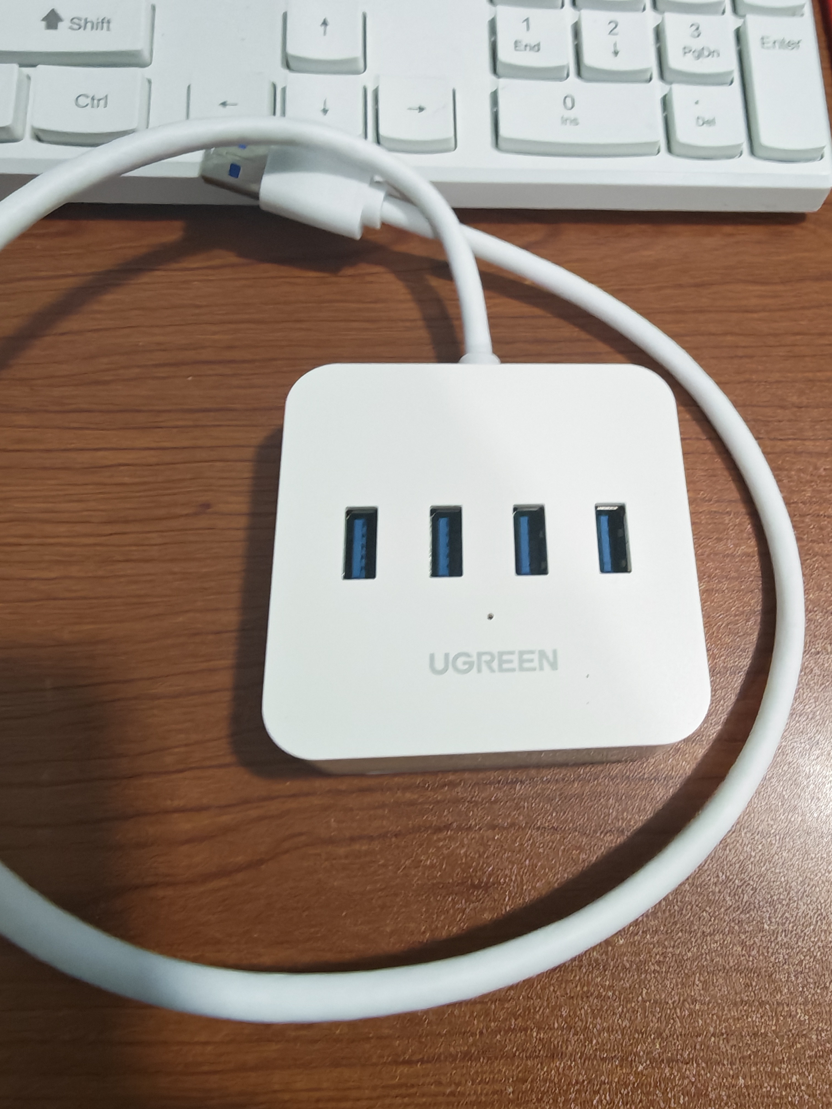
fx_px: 737
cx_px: 416
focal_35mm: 23
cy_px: 554
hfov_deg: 58.9
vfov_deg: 73.9
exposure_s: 1/33
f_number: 2
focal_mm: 1.82
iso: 320
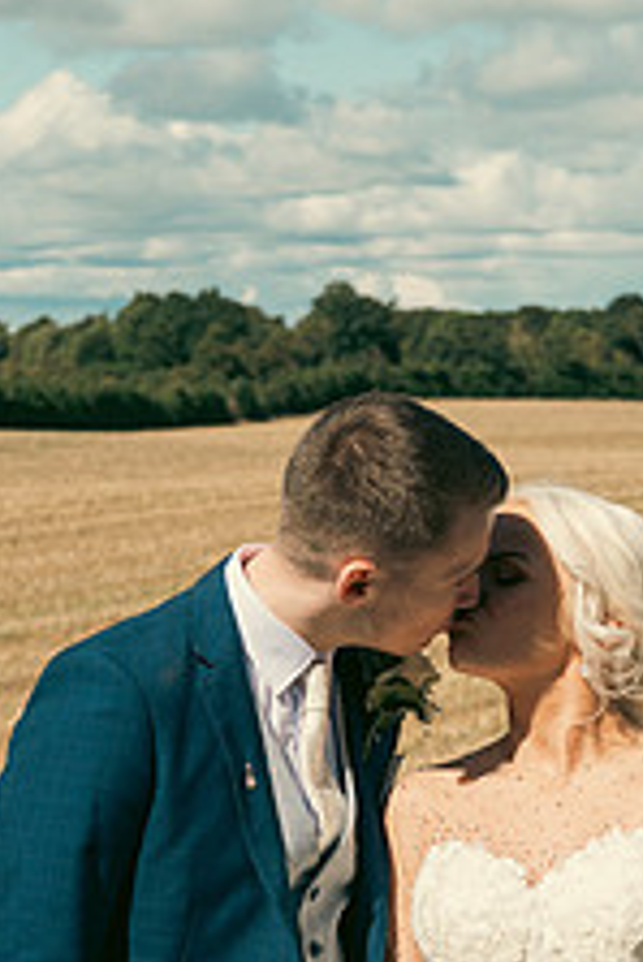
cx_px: 250
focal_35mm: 130
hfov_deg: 10.6
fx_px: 3477
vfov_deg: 15.7
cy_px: 727
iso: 100
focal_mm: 50
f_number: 5.6
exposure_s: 1/800
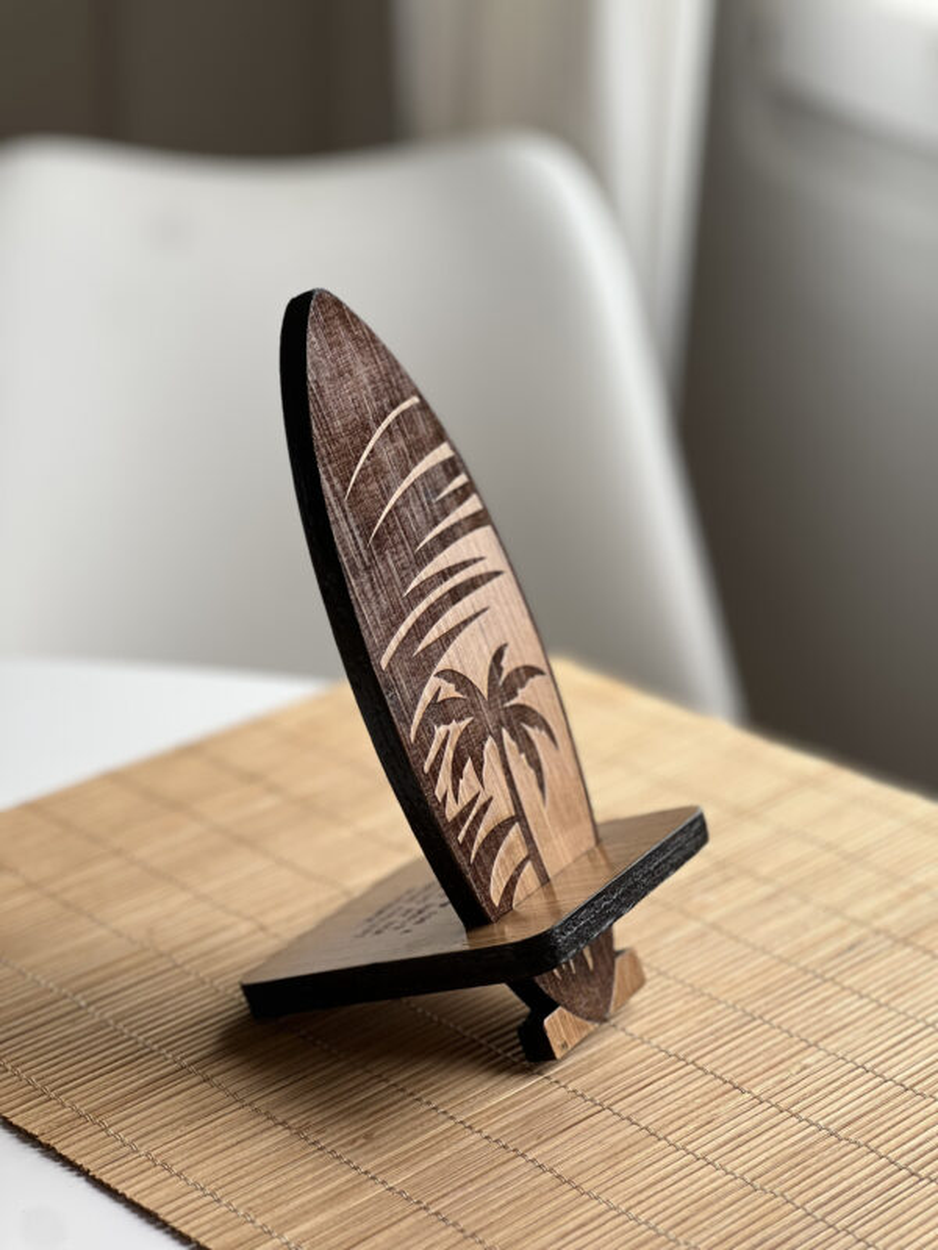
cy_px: 625
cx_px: 469
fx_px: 2782
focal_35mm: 77
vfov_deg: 25.3
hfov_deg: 19.1
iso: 40
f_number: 2.8
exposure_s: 1/121
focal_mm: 9
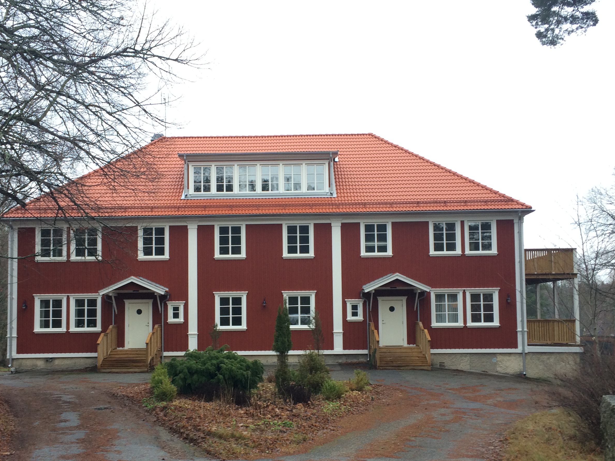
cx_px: 273
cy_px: 274
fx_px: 711
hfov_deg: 46.7
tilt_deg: +2.6
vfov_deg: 35.9
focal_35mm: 40
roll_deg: +1.4
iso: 50
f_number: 2.2
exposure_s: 1/33
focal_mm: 4.15
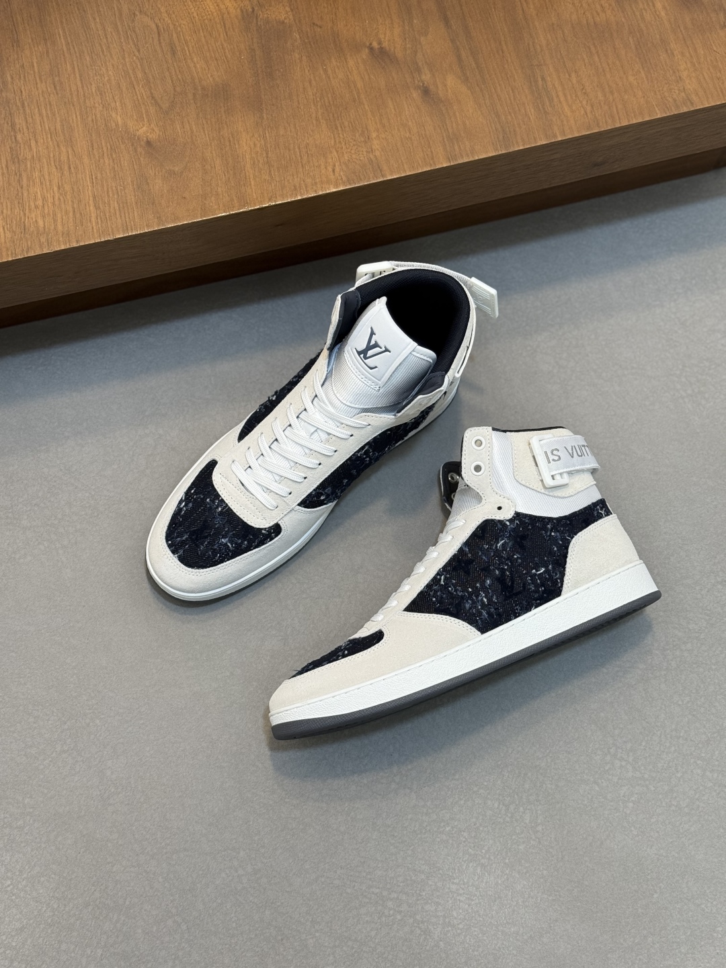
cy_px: 484
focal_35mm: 48
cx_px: 363
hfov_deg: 30.3
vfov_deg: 39.7
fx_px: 1342
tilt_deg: -71.9
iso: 80
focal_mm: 6.76
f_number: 1.78
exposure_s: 1/100
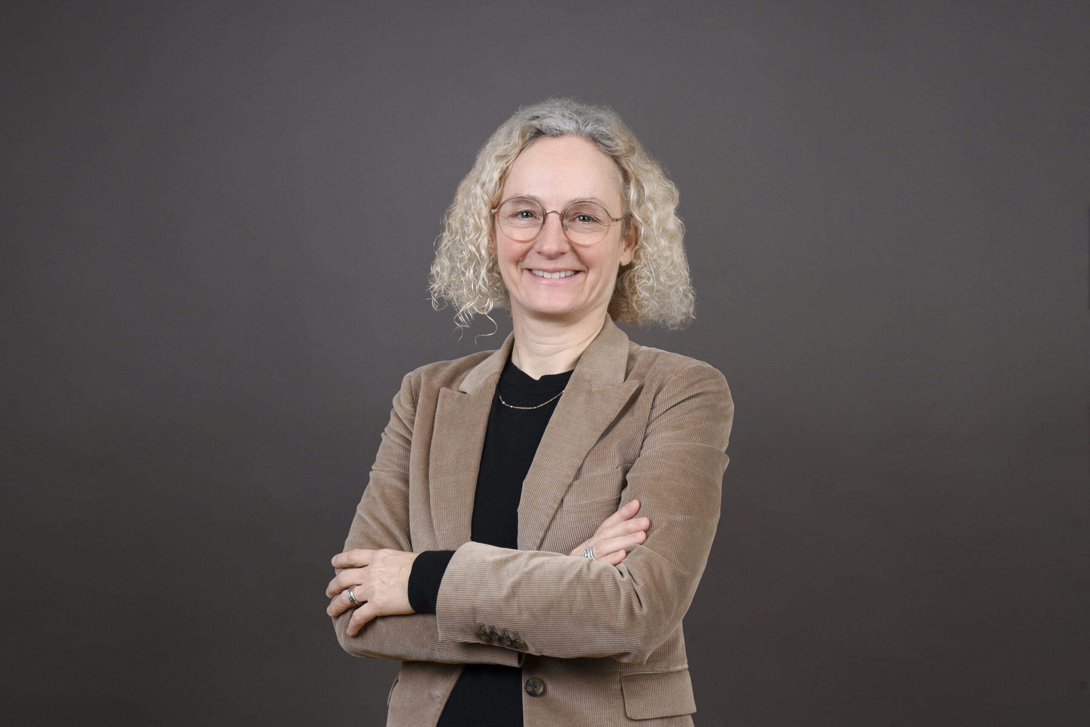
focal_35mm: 41
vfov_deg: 32.7
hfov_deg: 47.4
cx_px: 545
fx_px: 1242
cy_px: 364
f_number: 8
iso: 100
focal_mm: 41
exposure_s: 1/160
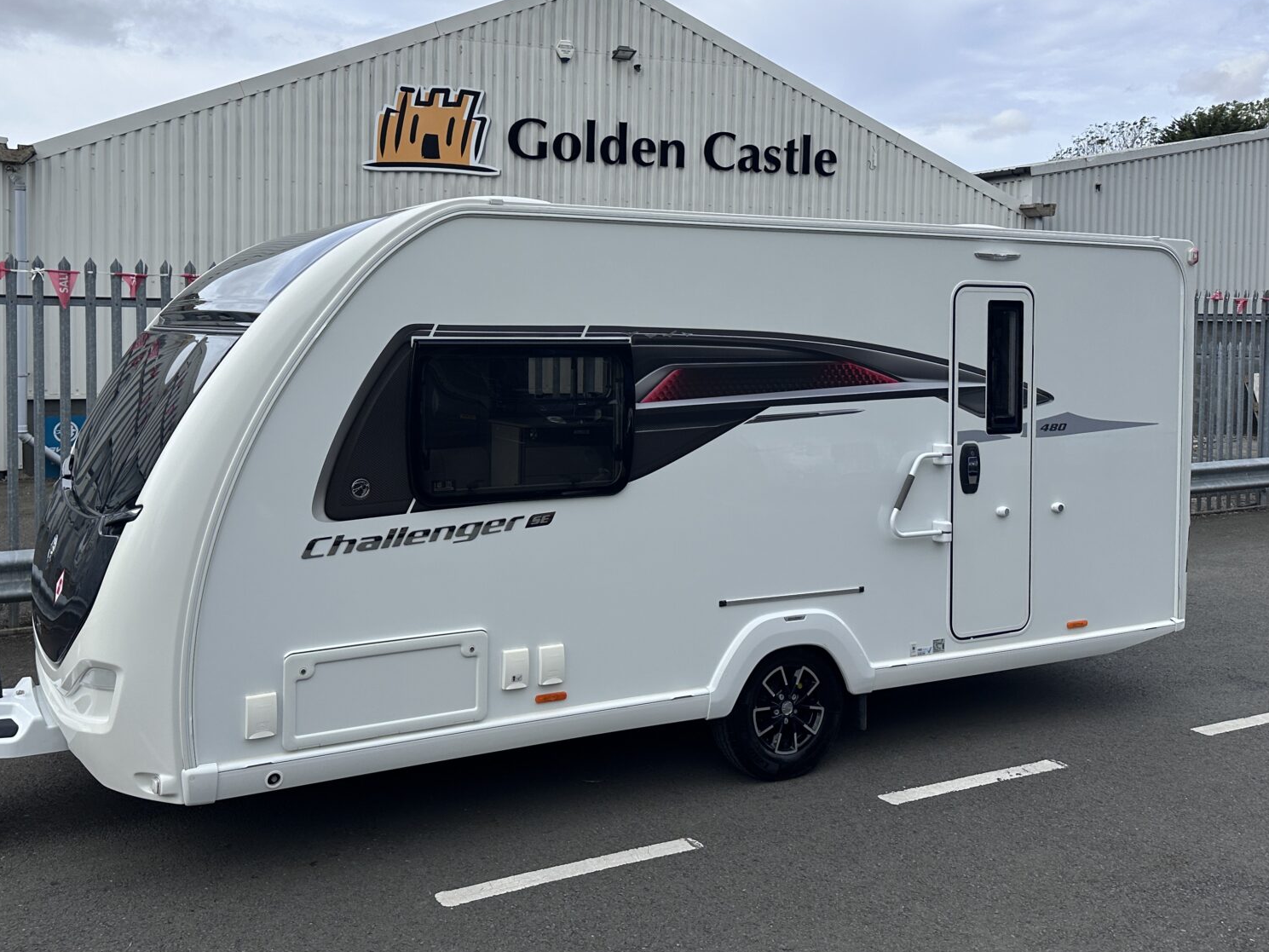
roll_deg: -1.0
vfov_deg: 42.5
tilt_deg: -2.0
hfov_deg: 55.1
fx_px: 1210
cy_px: 337
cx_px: 529
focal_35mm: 33
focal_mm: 6.86
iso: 80
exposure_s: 1/5000
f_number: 1.78
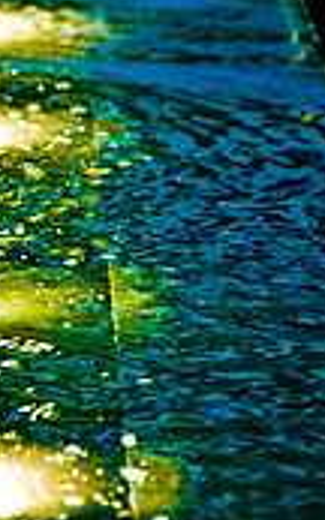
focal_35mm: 338
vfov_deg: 6.2
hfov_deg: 3.9
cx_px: -116
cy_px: 268
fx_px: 4799
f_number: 3.2
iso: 200
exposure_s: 1/60
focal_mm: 85
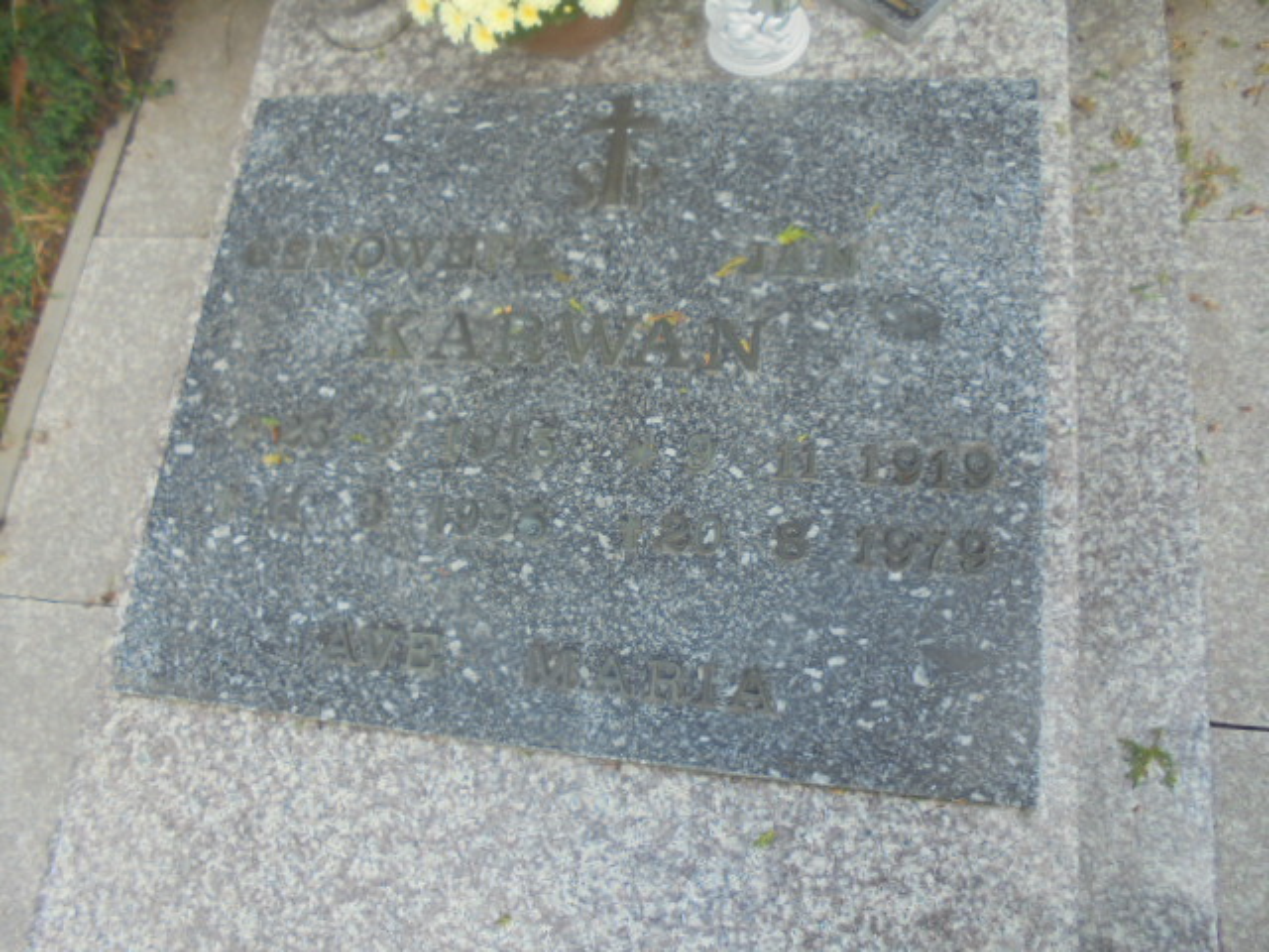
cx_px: 634
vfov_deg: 53.1
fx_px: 953
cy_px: 476
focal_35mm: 26
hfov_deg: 67.3
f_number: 3.5
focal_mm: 4.6
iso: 100
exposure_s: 1/200
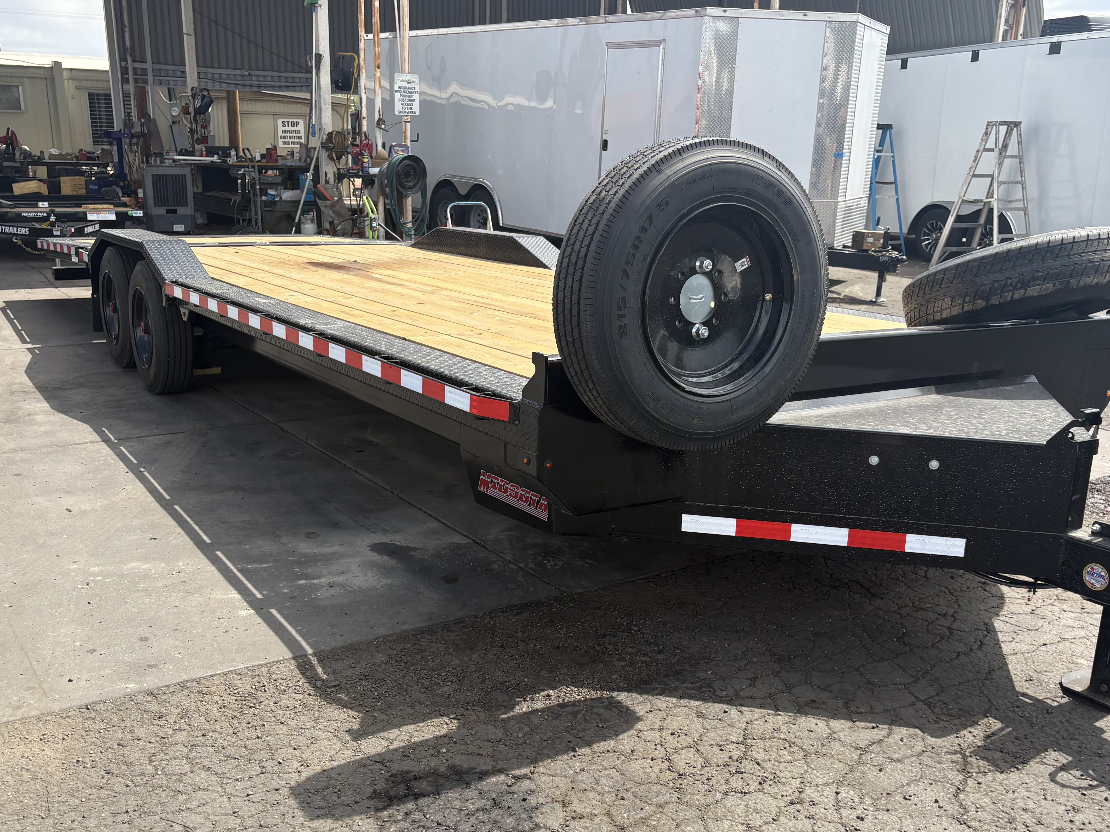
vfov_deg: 40.6
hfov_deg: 52.6
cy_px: 475
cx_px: 527
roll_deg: -1.0
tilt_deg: -14.3
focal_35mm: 35
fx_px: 1122
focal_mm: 5.96
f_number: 1.6
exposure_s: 1/1667
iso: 50
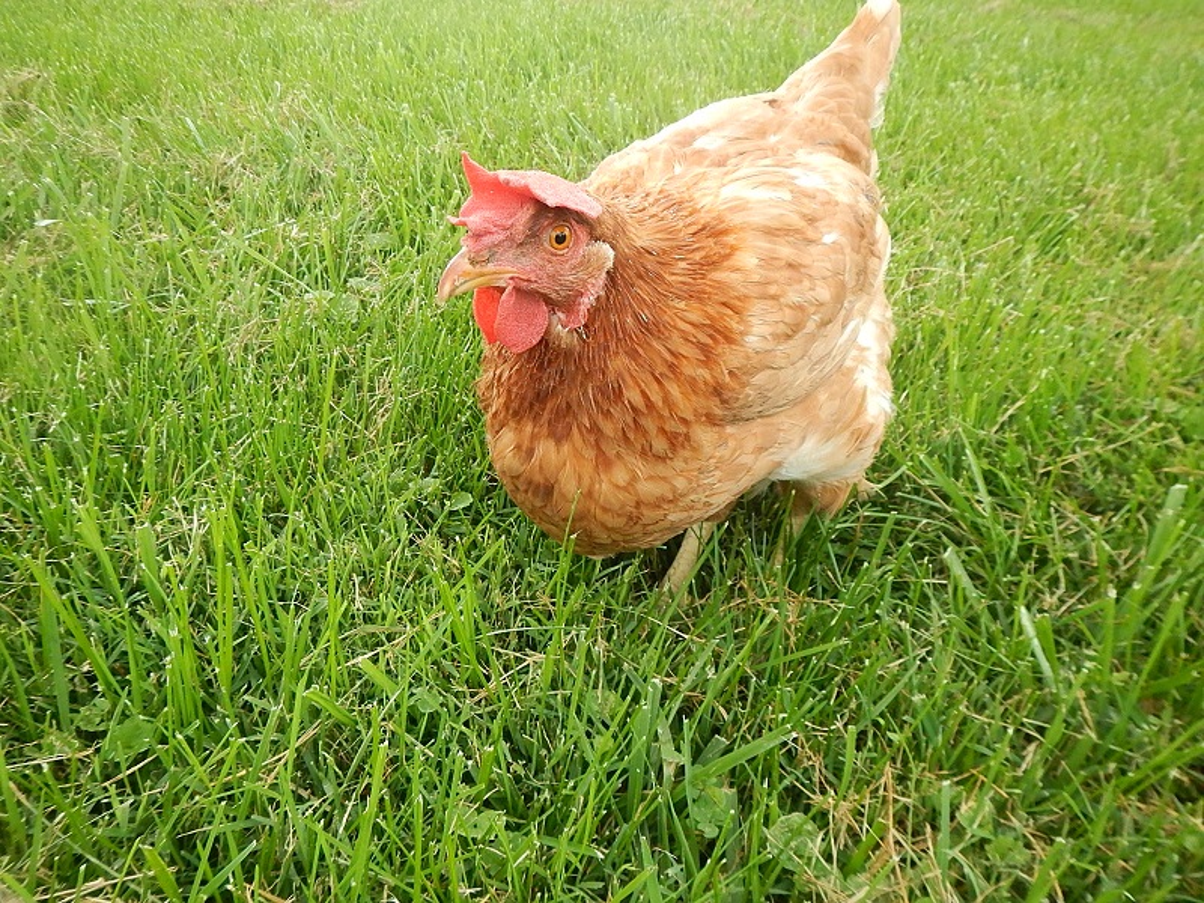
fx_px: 974
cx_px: 602
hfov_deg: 63.4
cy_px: 452
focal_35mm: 28
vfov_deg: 49.7
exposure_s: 1/250
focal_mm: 5
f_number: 3.9
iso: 320
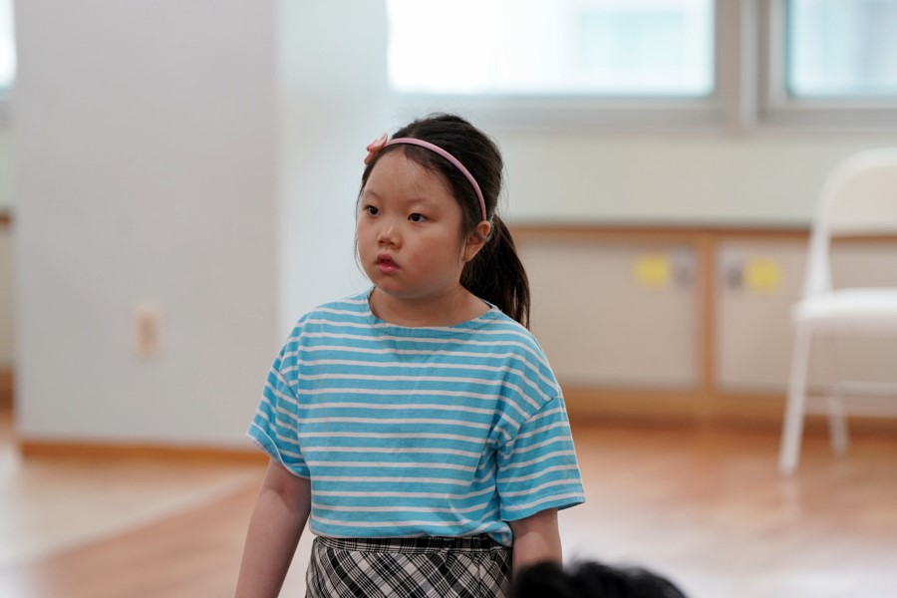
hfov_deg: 11.4
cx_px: 448
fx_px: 4485
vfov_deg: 7.6
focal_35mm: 180
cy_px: 299
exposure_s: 1/200
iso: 1250
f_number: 4
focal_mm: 180
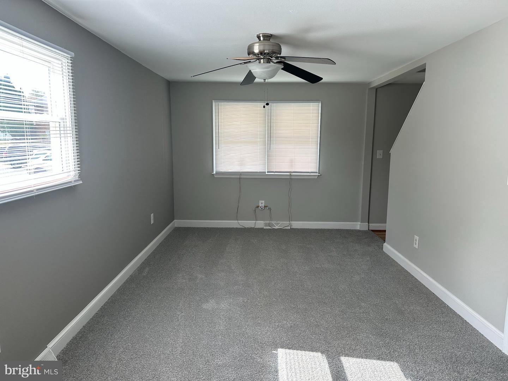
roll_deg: -0.1
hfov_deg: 71.6
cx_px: 254
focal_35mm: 24
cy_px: 190
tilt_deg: -7.8
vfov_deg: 56.8
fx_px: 352
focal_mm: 6.86
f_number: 1.78
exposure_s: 1/161
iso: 80
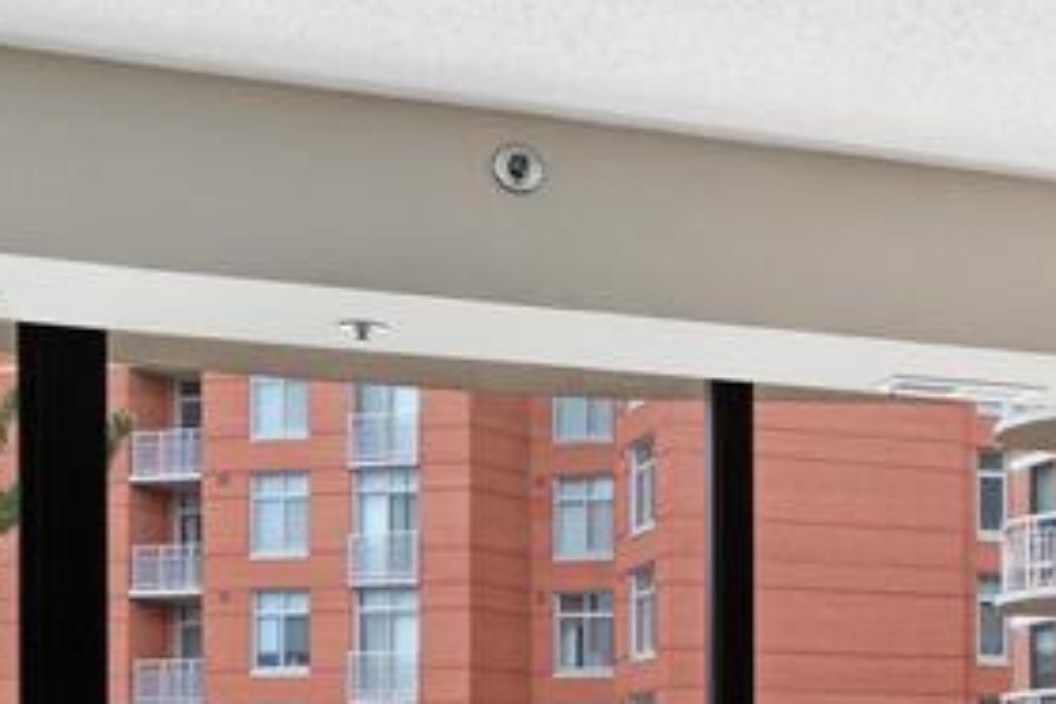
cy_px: 854
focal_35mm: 88
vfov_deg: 15.0
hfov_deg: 20.4
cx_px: 1491
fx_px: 2581
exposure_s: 1/50
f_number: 8
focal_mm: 24
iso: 640
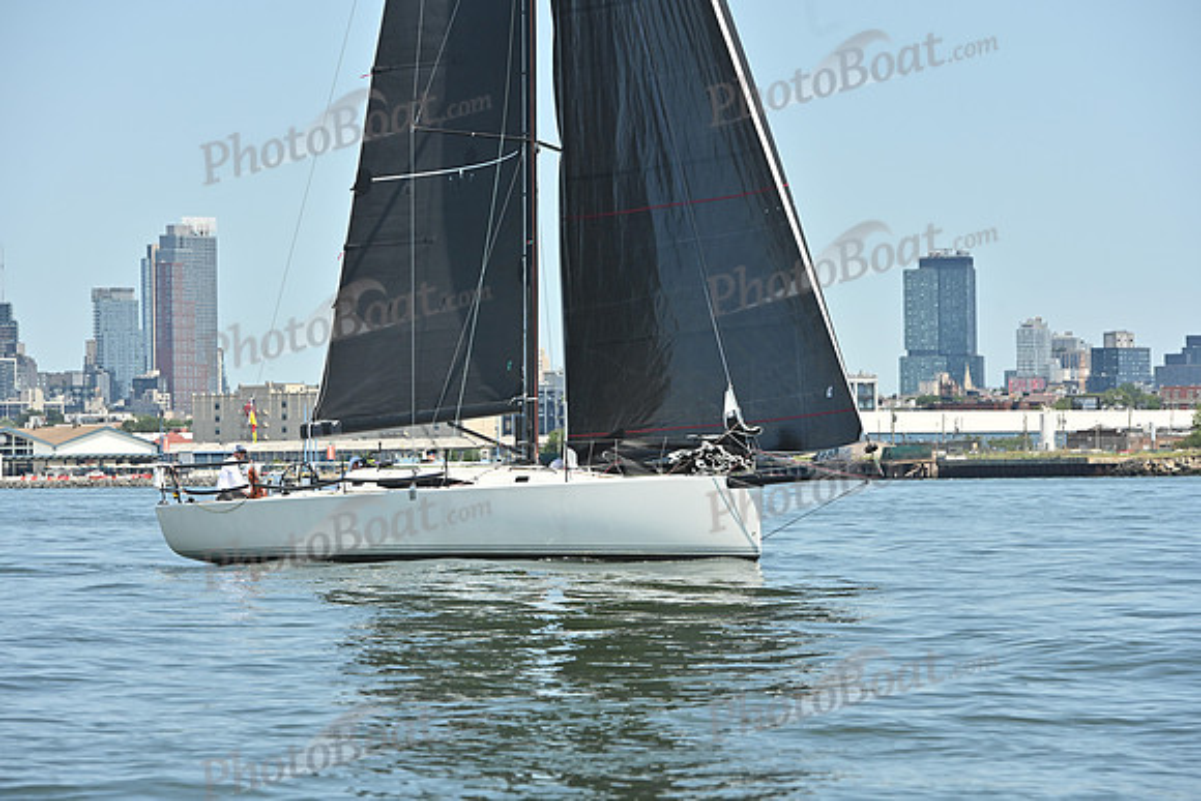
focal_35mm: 165
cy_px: 400
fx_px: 5506
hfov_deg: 12.4
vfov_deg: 8.3
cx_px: 600
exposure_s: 1/1000
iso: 320
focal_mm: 165
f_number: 7.1
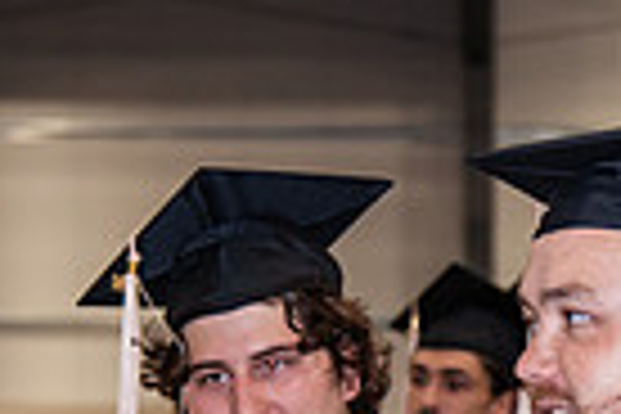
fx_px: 4485
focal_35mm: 260
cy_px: 619
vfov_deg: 5.2
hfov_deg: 7.9
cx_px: 612
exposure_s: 1/125
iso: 1000
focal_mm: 62
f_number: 4
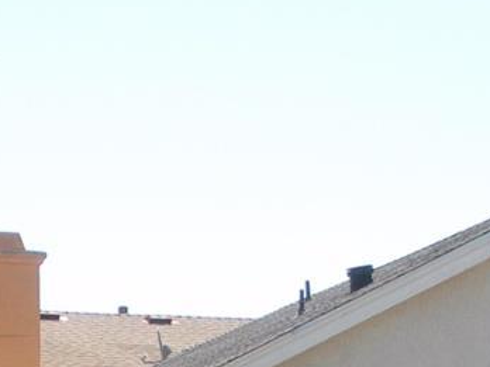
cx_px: 32
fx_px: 2137
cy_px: 685
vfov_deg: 9.3
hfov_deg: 13.0
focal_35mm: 151
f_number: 3.5
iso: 92
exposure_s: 1/410
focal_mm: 6.3
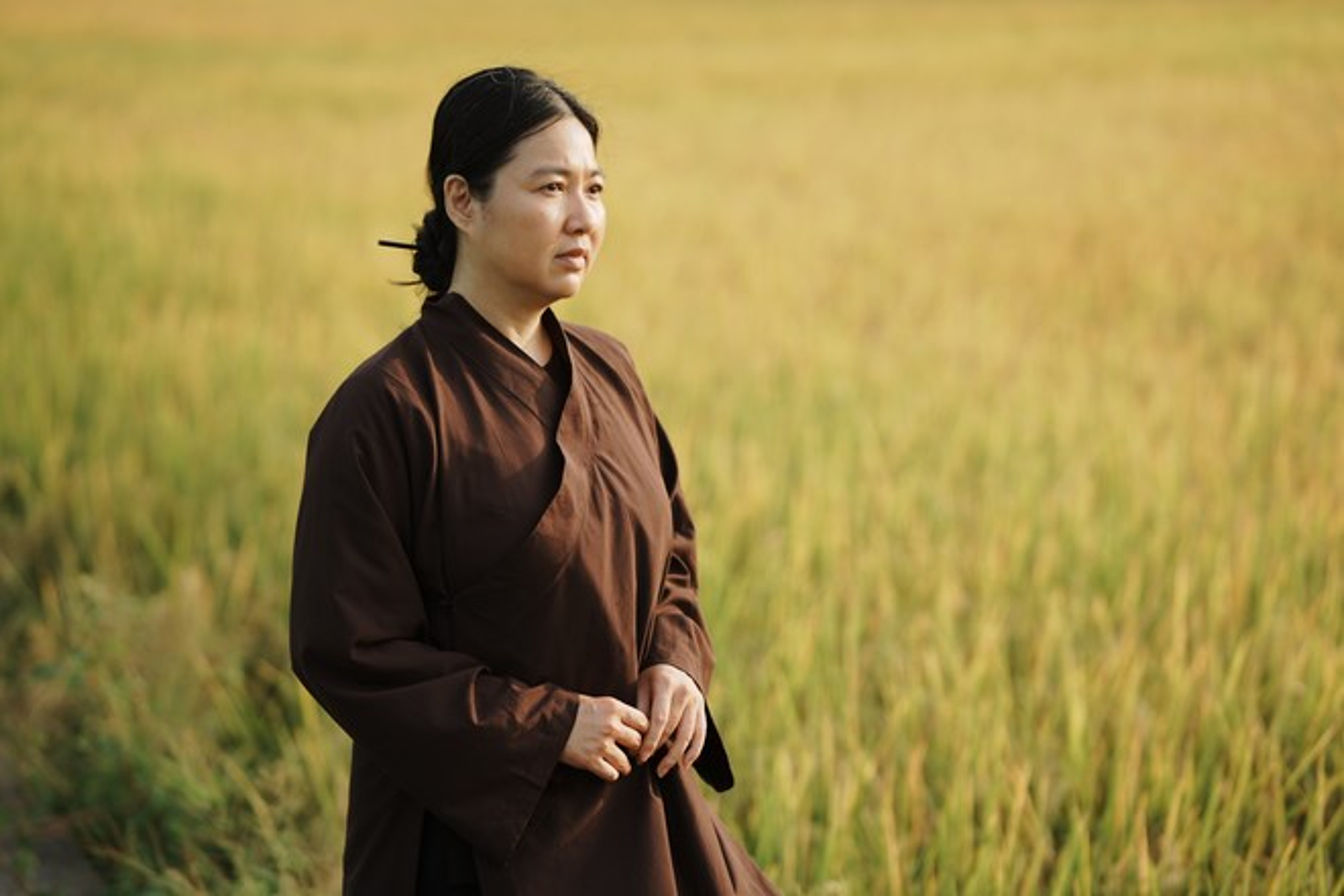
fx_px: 3173
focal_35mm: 85
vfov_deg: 16.1
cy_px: 448
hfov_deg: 23.9
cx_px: 672
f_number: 2
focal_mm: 85
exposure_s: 1/2000
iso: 125
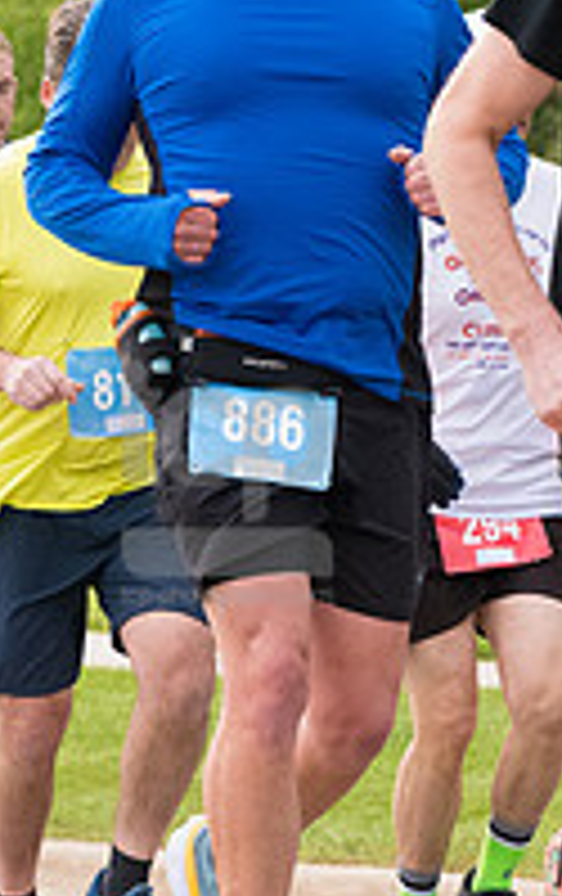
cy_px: 482
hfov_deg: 3.5
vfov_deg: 5.5
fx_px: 9254
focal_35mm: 379
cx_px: 227
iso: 4000
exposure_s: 1/1600
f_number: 7.1
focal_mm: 110
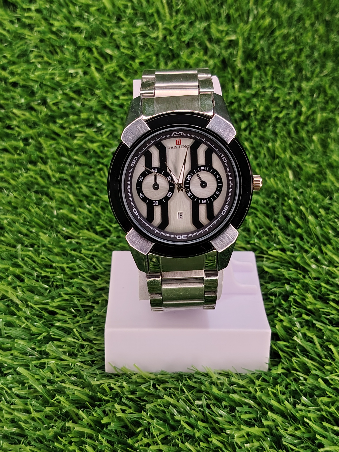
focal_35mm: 48
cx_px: 170
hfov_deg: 30.3
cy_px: 226
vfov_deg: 39.7
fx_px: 627
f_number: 1.75
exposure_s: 1/30
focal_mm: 5.25
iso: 478
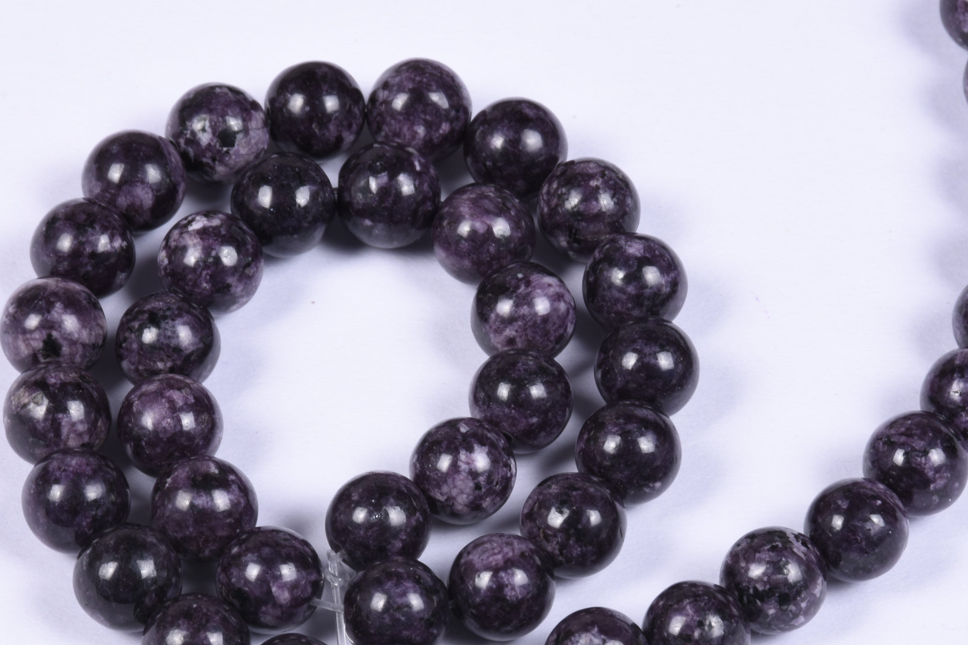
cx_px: 480
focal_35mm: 324
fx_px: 8712
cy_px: 466
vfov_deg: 4.2
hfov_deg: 6.4
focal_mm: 140
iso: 250
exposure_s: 1/125
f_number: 22
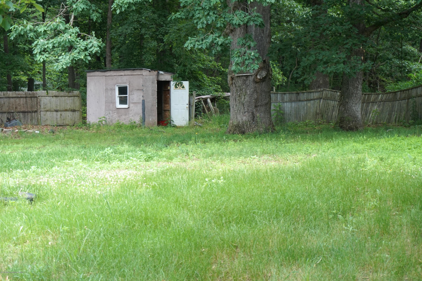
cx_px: 211
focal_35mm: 75
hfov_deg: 27.0
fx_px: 879
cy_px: 140
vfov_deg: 18.2
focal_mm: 50
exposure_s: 1/160
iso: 400
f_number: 5.6
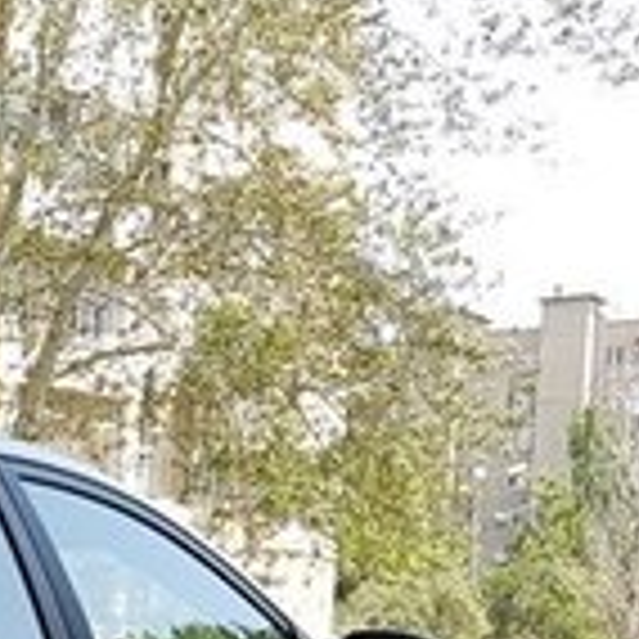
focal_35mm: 107
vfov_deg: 15.1
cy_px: 947
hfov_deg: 14.1
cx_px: -567
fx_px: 2235
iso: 50
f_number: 1.7
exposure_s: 1/610
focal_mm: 4.2
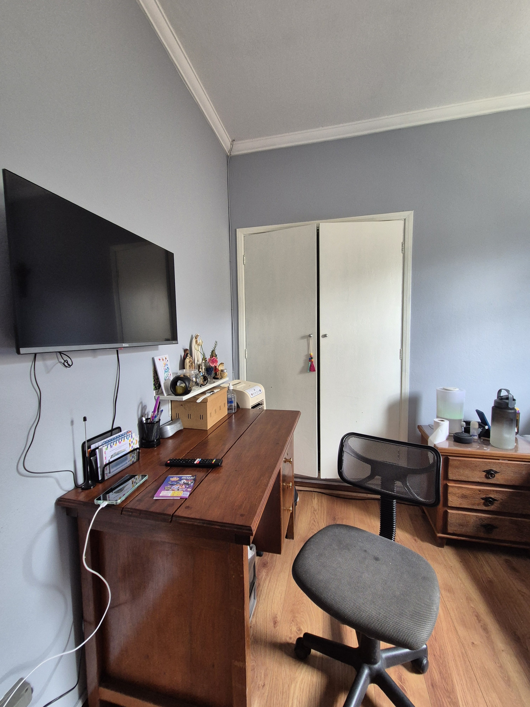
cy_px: 354
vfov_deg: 106.2
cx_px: 265
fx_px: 265
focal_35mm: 13
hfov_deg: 89.9
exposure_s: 1/60
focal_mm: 2.2
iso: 320
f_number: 2.2
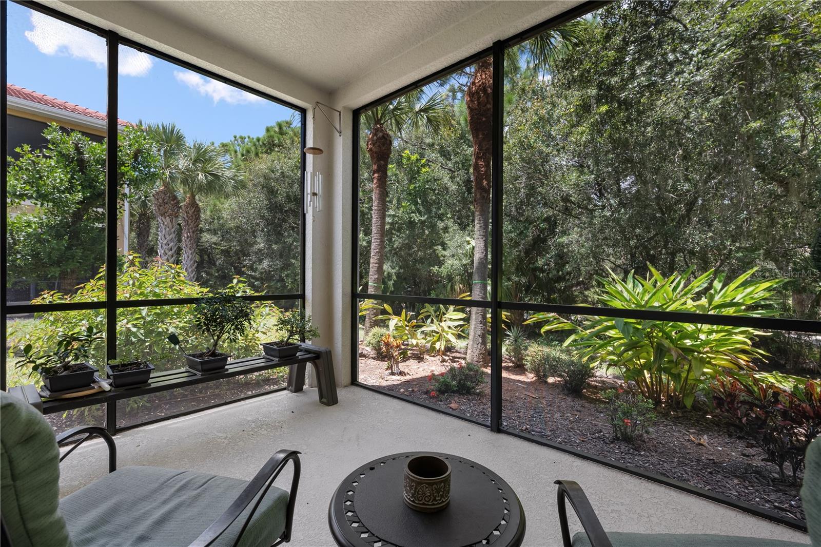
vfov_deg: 75.5
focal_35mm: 16
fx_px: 353
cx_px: 410
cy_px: 274
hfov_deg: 98.6
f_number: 9
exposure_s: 1/60
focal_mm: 15.5
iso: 320
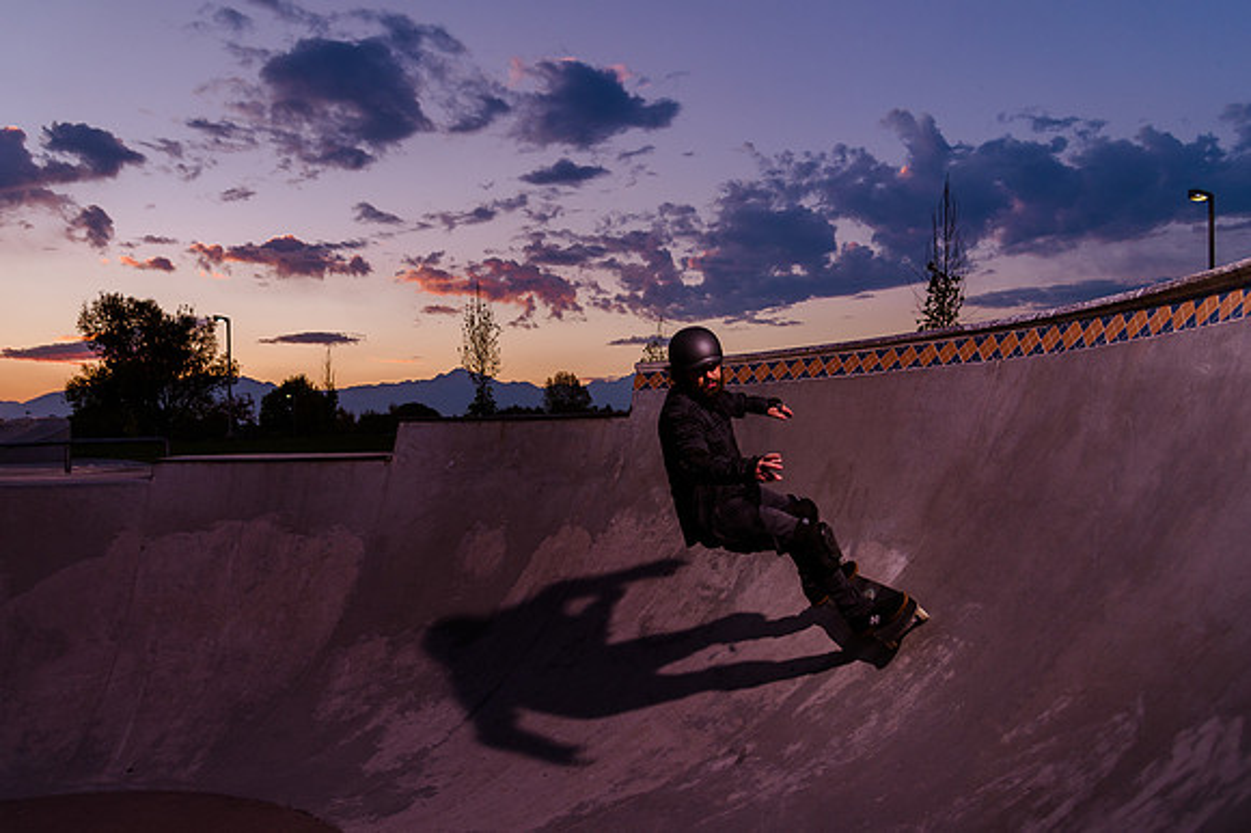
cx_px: 579
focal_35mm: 29
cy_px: 439
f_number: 4
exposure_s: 1/250
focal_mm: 24
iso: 500
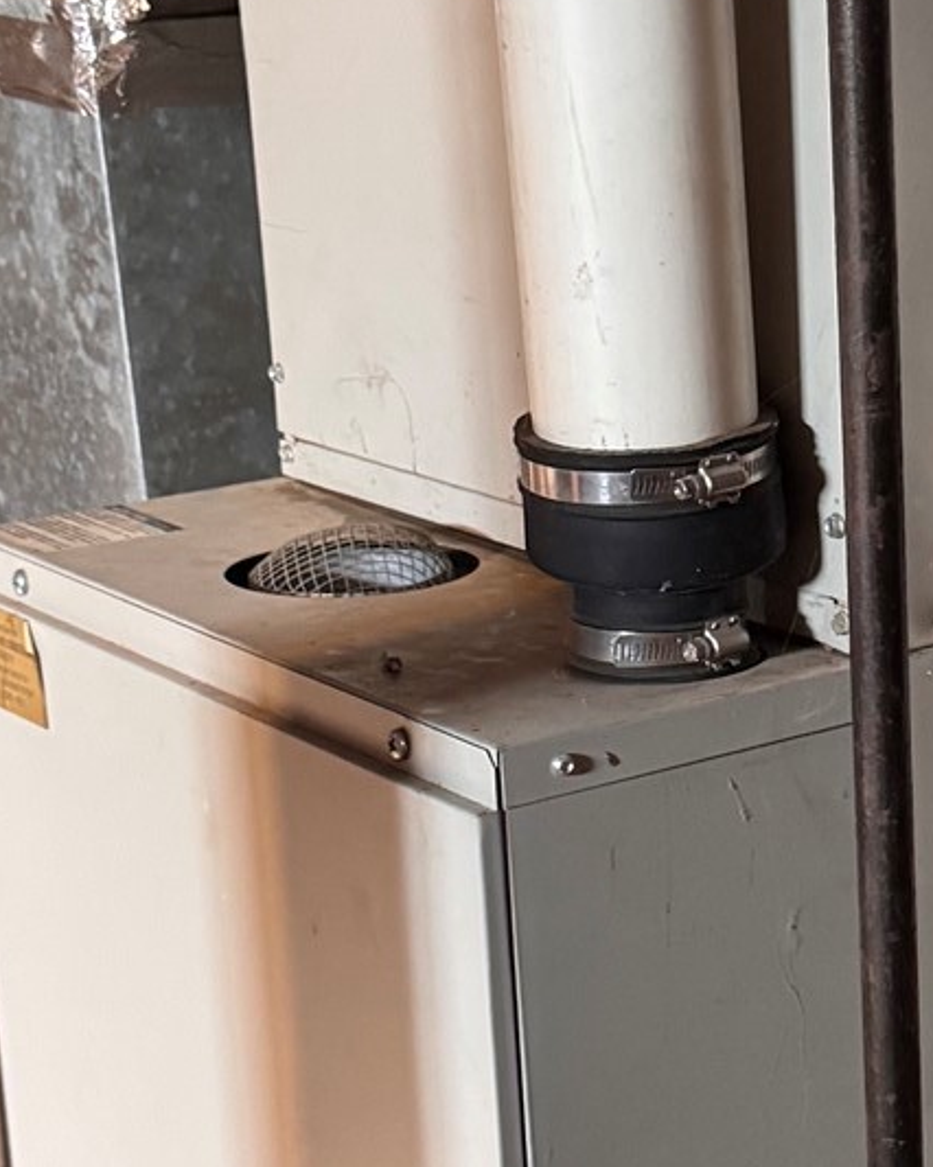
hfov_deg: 16.7
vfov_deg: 21.3
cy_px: 633
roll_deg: +2.5
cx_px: 937
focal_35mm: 90
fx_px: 3108
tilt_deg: -15.1
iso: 800
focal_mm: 6.76
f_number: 1.78
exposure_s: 1/60
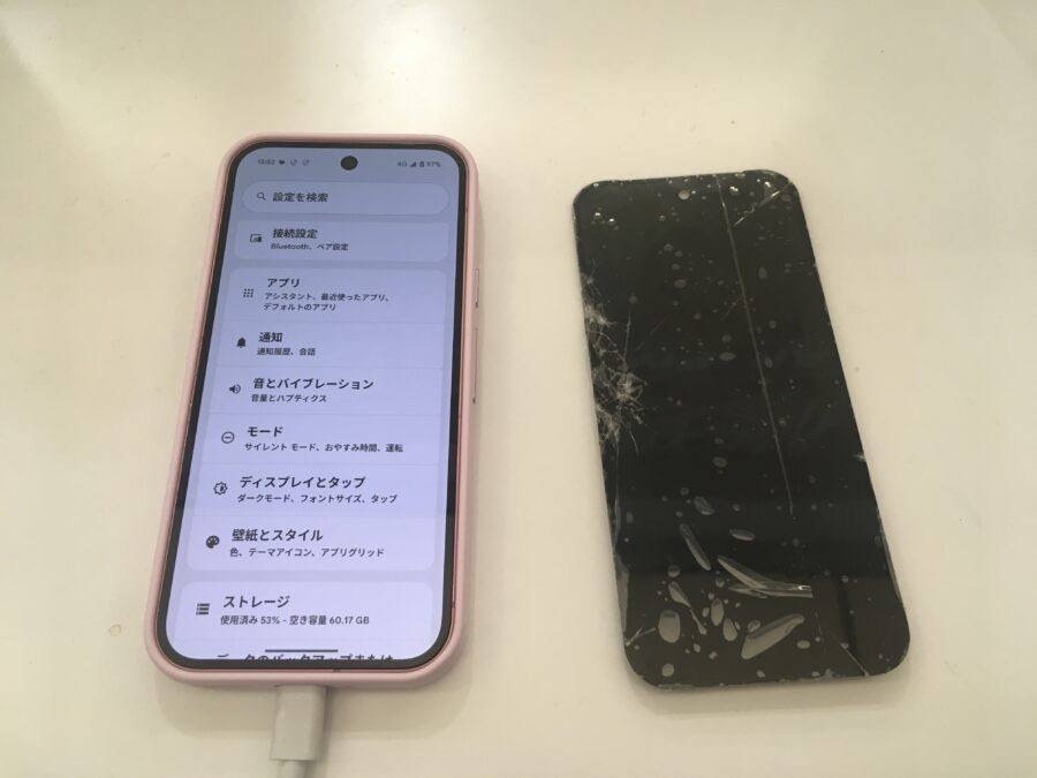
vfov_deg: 48.2
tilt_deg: -65.6
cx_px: 518
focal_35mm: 29
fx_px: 869
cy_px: 389
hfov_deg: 61.7
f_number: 2.2
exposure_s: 1/30
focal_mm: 4.15
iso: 32
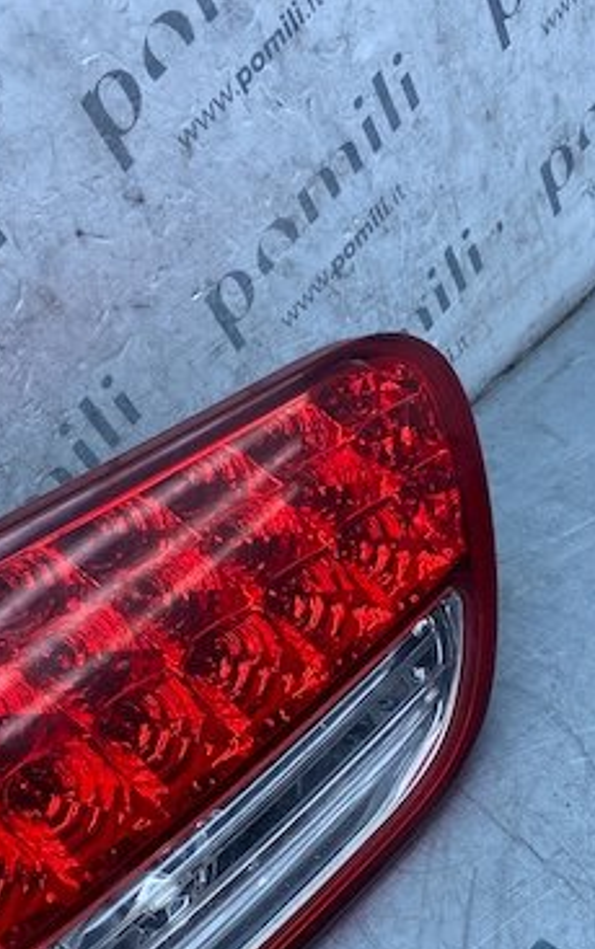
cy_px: 714
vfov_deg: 40.6
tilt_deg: -50.9
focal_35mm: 48
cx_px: 295
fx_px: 1243
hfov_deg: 26.9
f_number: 1.8
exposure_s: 1/742
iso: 32
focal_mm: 4.25
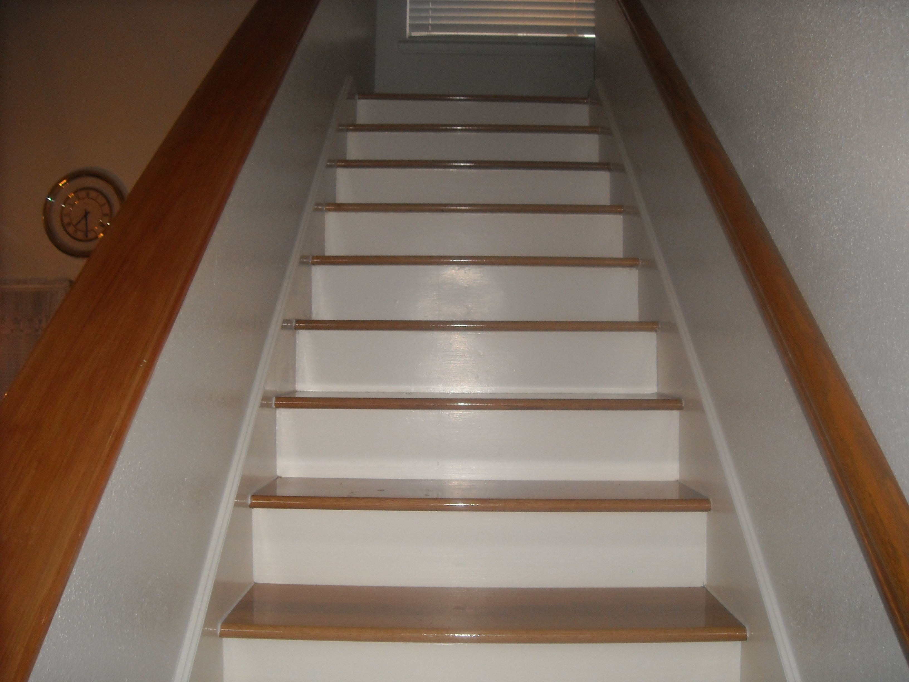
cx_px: 454
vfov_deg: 40.7
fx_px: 919
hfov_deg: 52.6
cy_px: 341
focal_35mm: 35
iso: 200
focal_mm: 5.7
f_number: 2.8
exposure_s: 1/60
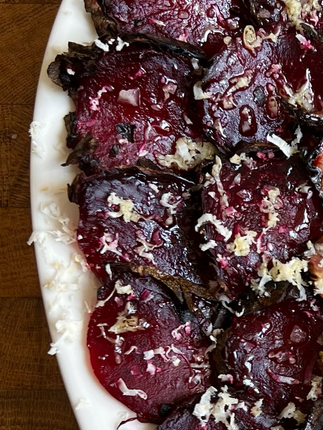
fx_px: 1070
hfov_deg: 16.1
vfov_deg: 22.4
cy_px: 361
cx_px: 440
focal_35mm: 86
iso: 40
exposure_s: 1/121
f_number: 1.5
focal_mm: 5.7
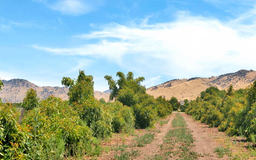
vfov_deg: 25.1
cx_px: 177
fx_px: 356
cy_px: 113
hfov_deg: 39.0
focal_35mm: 51
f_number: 7.1
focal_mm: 35
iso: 640
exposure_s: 1/2000
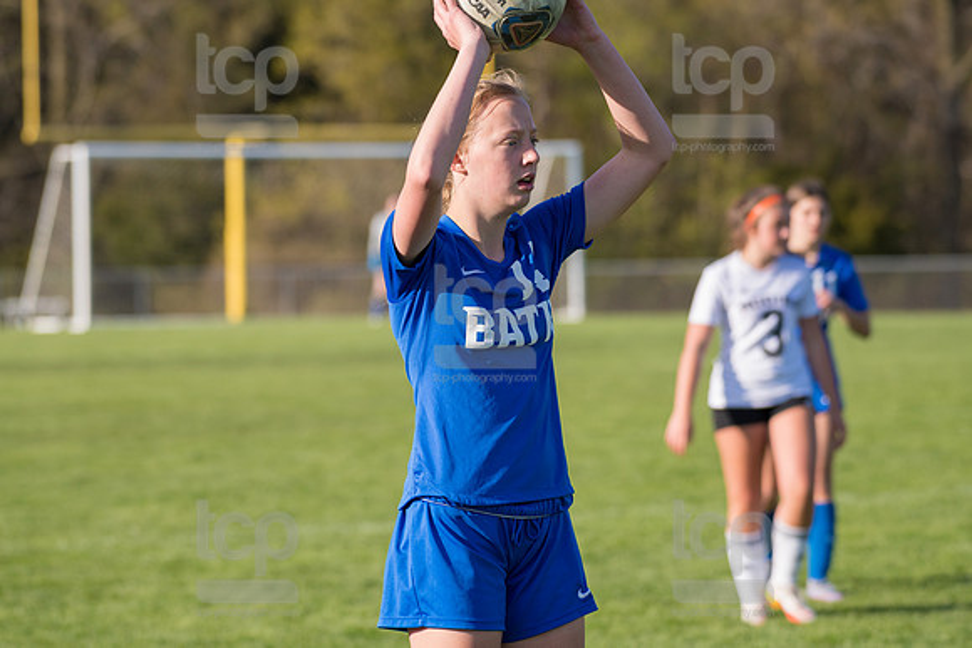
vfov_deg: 6.9
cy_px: 324
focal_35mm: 200
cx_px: 486
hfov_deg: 10.3
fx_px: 5401
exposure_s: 1/1600
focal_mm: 200
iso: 500
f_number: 5.6
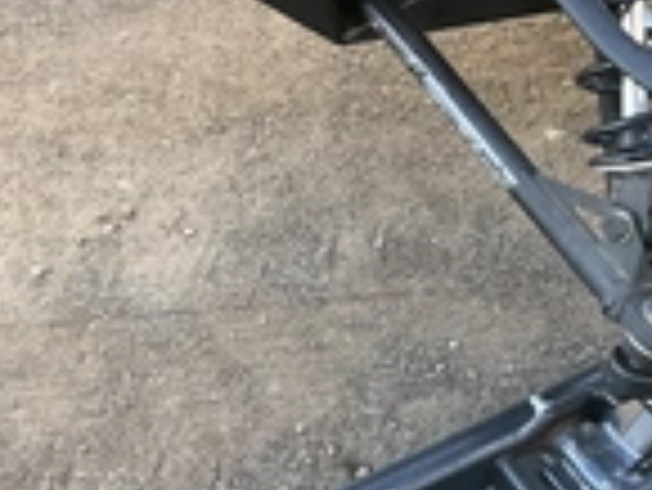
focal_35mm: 80
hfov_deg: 24.4
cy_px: 441
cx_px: 292
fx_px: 1508
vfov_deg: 18.2
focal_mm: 3
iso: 25
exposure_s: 1/122
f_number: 1.8
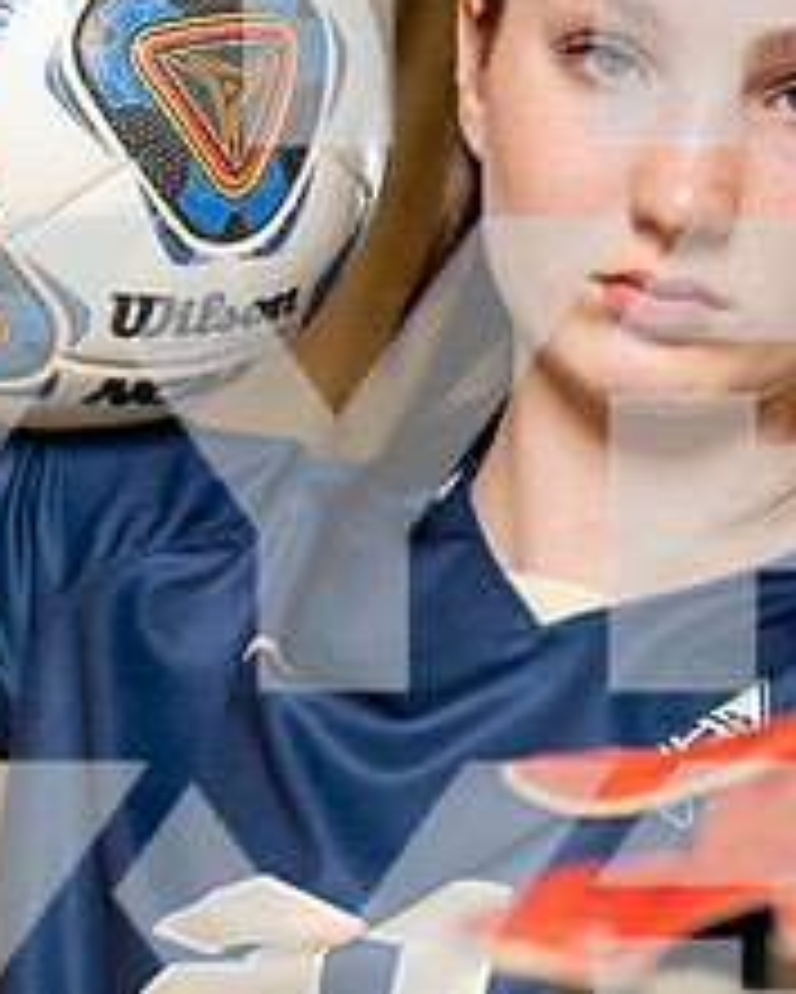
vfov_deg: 13.0
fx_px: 4355
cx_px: 522
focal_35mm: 148
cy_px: 457
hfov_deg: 10.4
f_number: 5
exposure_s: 1/250
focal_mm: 60
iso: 100
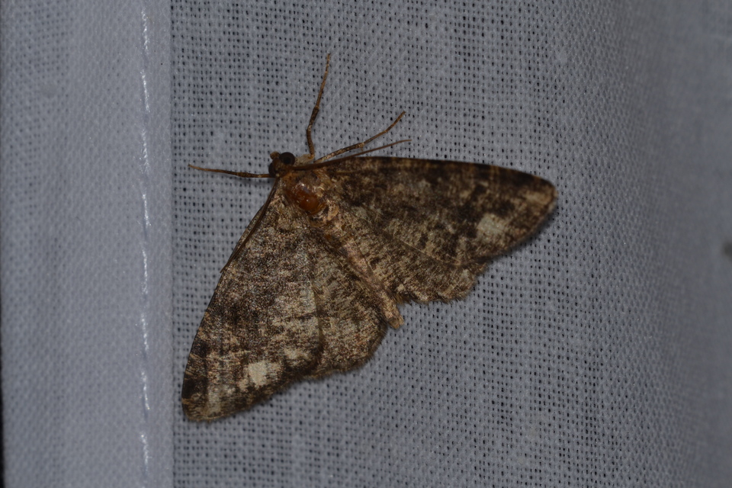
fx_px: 5642
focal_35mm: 278
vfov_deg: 5.0
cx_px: 366
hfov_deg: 7.4
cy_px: 244
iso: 100
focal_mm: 185
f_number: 8
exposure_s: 1/125
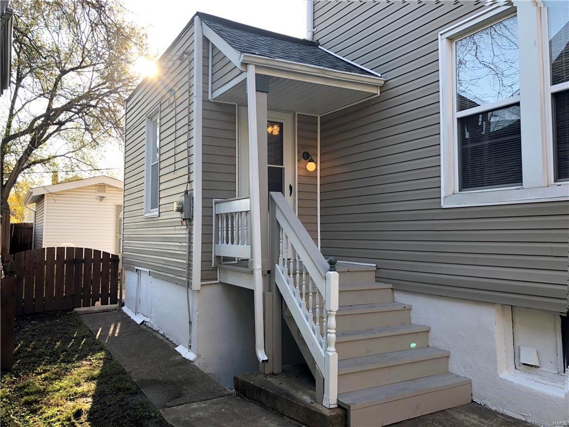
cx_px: 284
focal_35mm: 29
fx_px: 477
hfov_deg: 61.7
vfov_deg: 48.2
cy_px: 214
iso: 20
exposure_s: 1/209
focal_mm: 3.99
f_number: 1.8
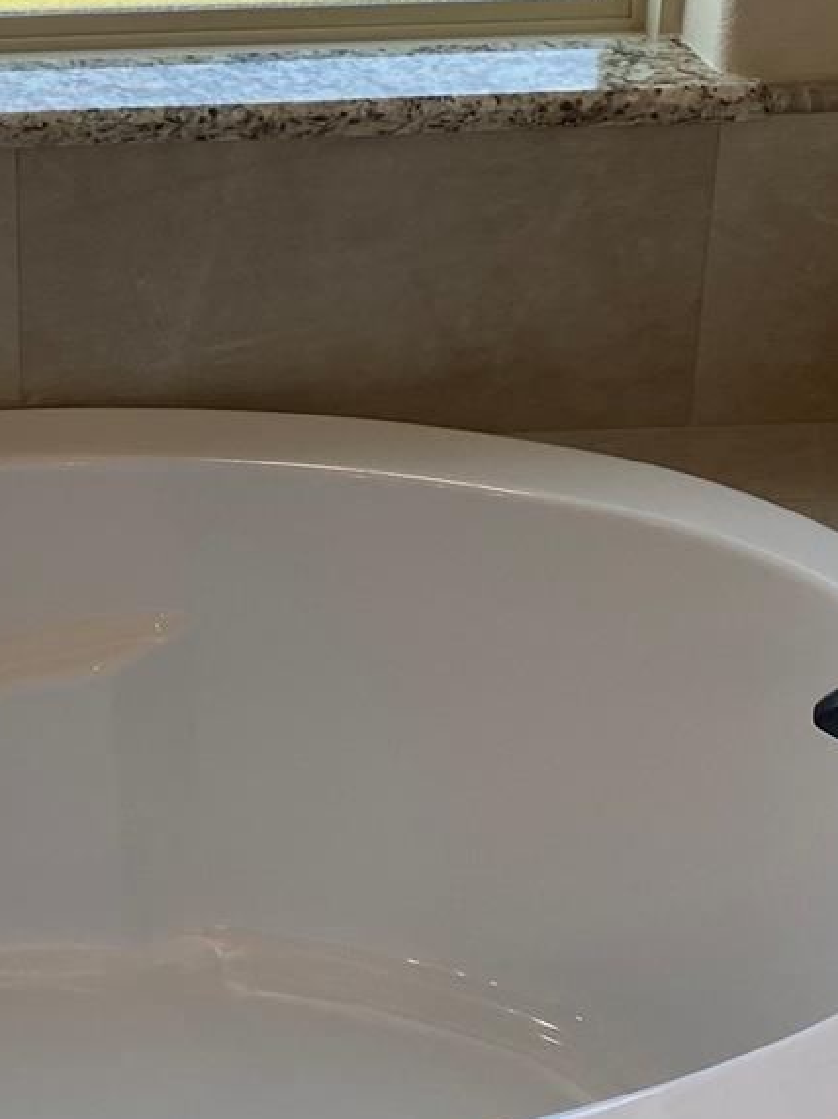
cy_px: 174
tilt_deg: -20.3
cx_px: 12
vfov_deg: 27.1
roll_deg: +2.4
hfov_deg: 20.4
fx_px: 2260
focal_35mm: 70
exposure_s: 1/465
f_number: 1.8
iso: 32
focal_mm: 4.25
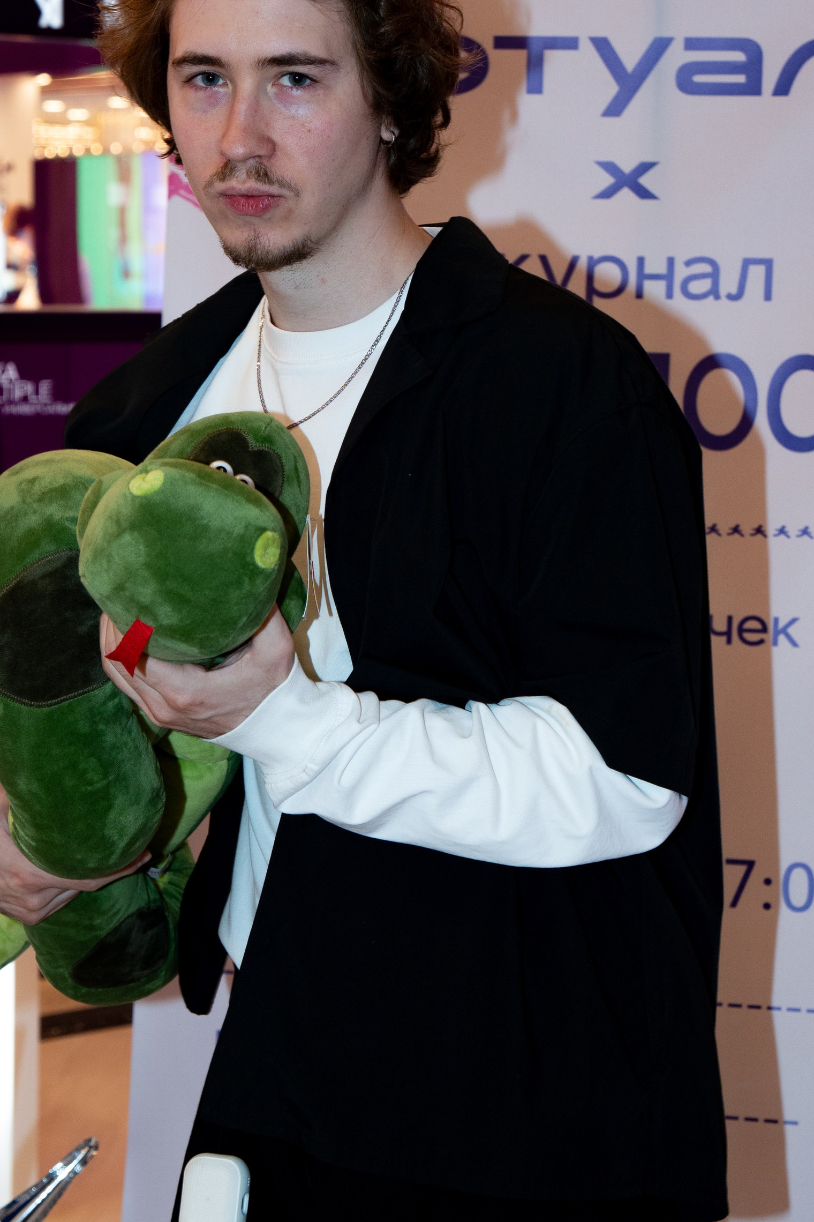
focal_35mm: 96
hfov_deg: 14.2
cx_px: 319
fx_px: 3256
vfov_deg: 21.2
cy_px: 538
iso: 400
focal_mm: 38
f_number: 4
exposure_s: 1/125
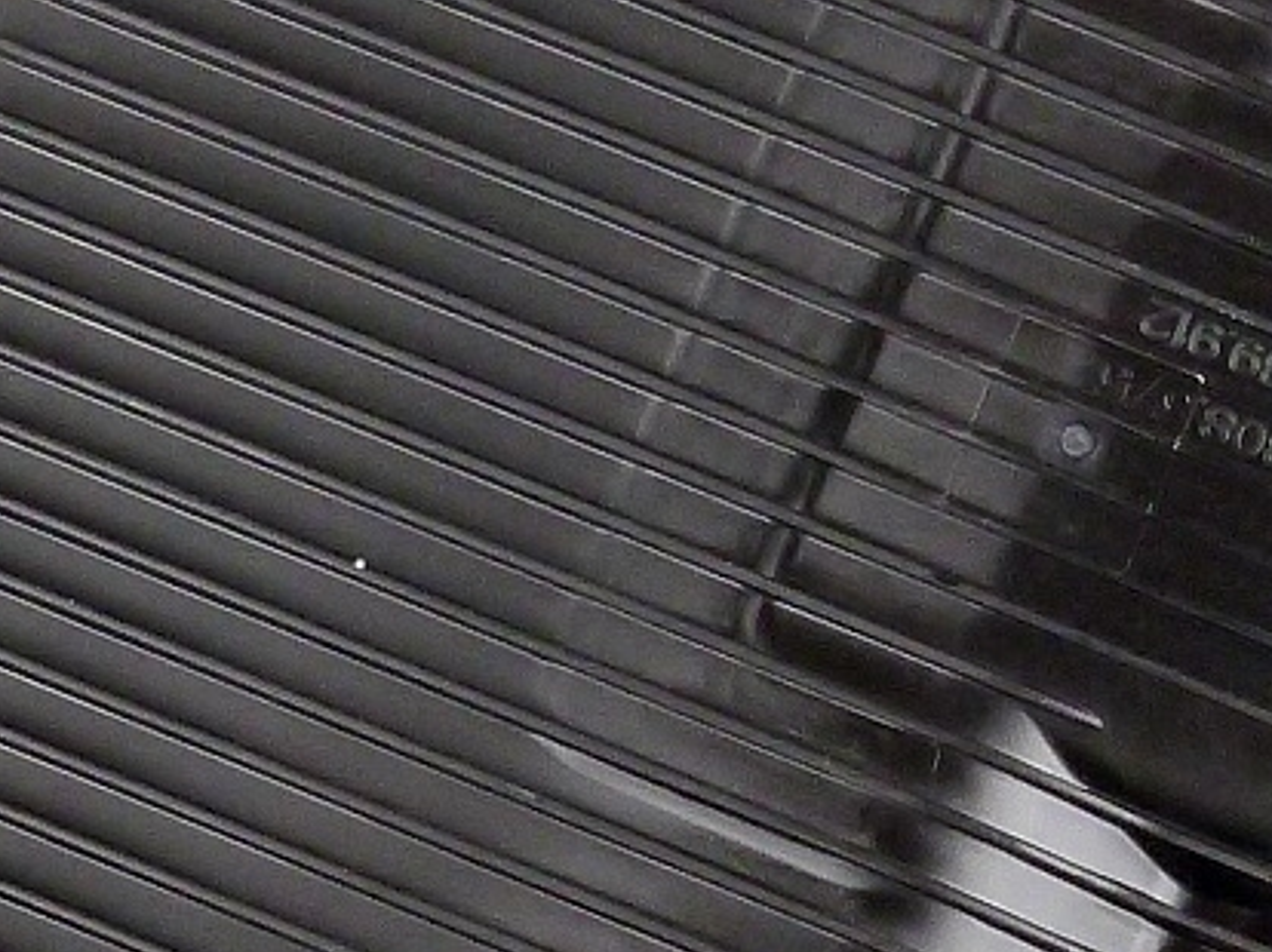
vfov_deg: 4.7
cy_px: 826
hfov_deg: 6.2
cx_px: 1103
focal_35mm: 319
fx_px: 11715
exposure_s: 1/60
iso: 250
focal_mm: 11.8
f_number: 3.3
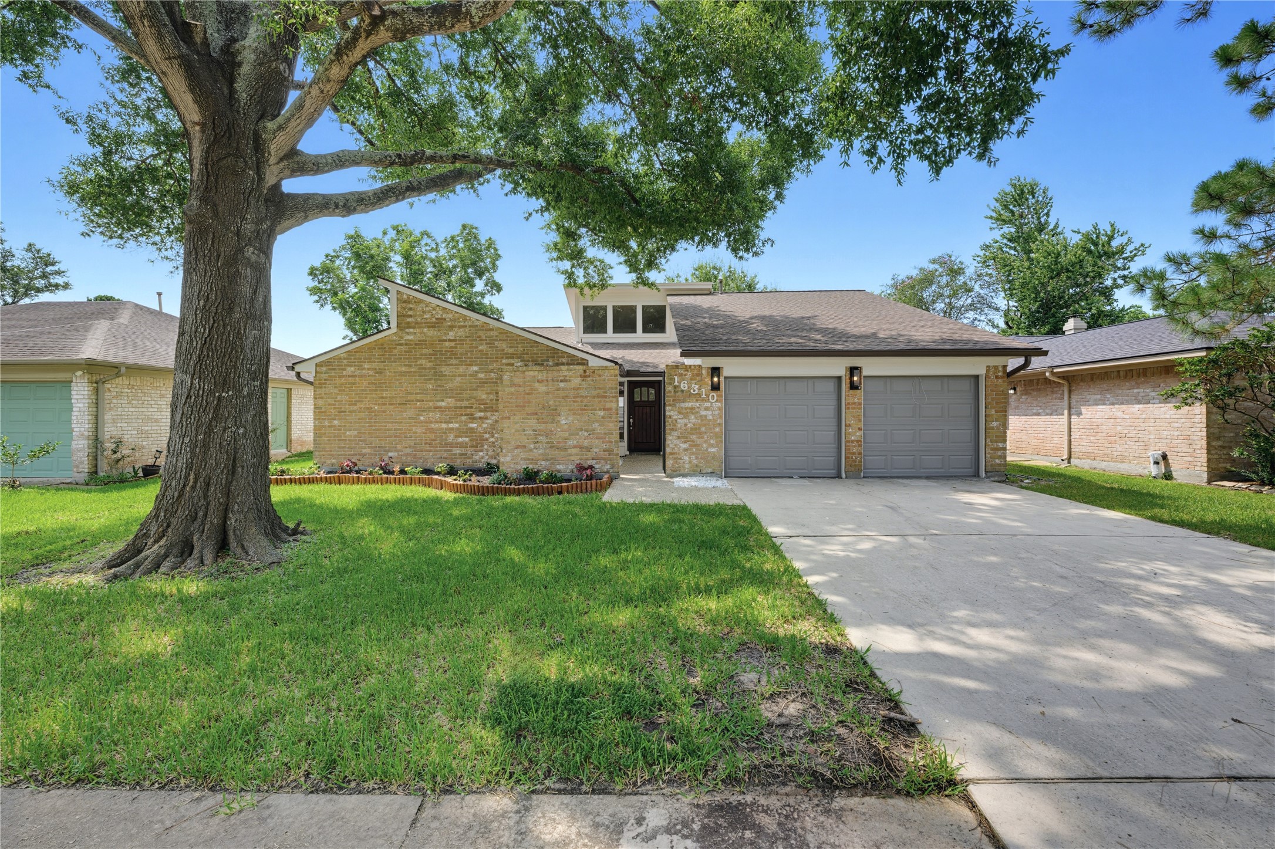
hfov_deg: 100.4
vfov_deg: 77.3
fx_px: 531
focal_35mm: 15
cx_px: 638
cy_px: 424
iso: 200
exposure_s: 1/320
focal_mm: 15
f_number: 8
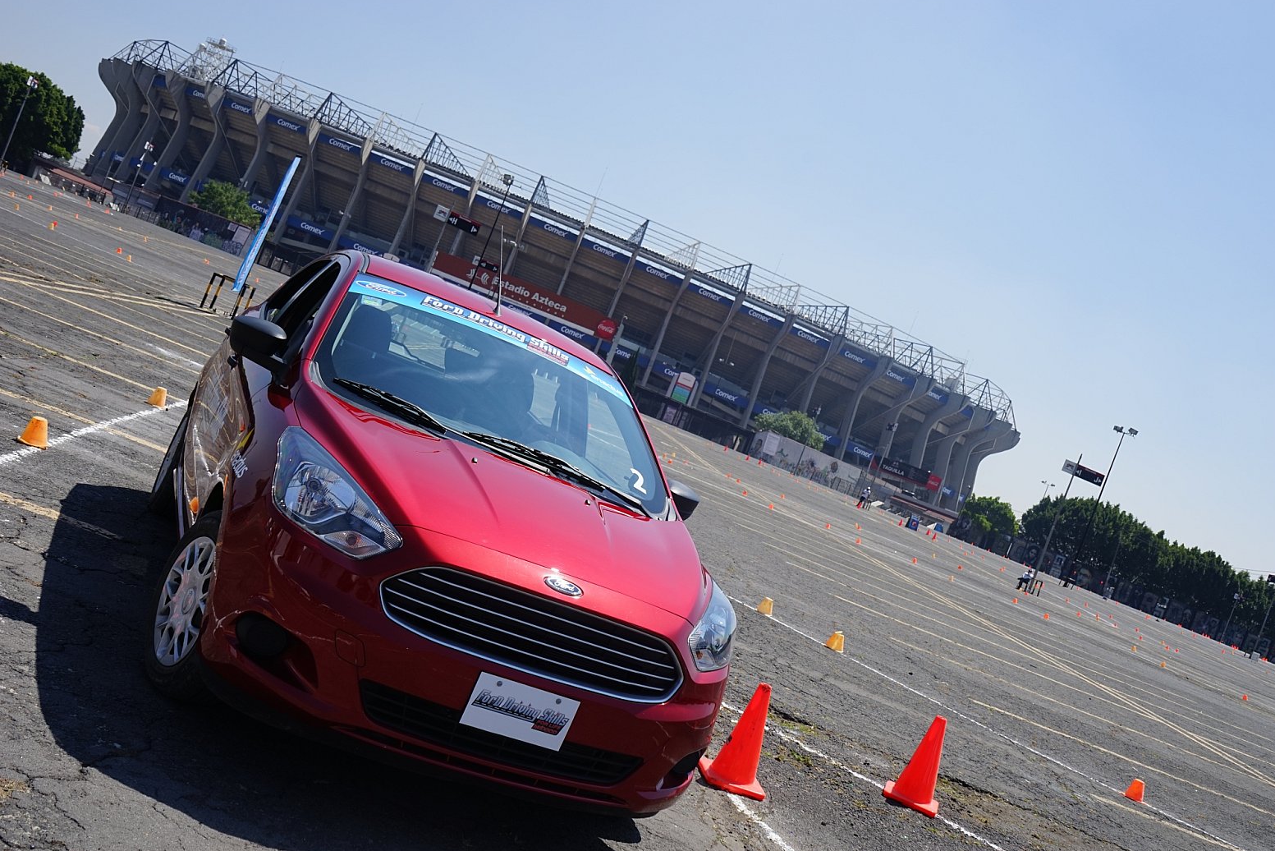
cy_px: 428
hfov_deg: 55.8
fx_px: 1204
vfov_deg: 38.9
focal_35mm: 34
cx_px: 656
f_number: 10
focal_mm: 33
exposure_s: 1/200
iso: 100
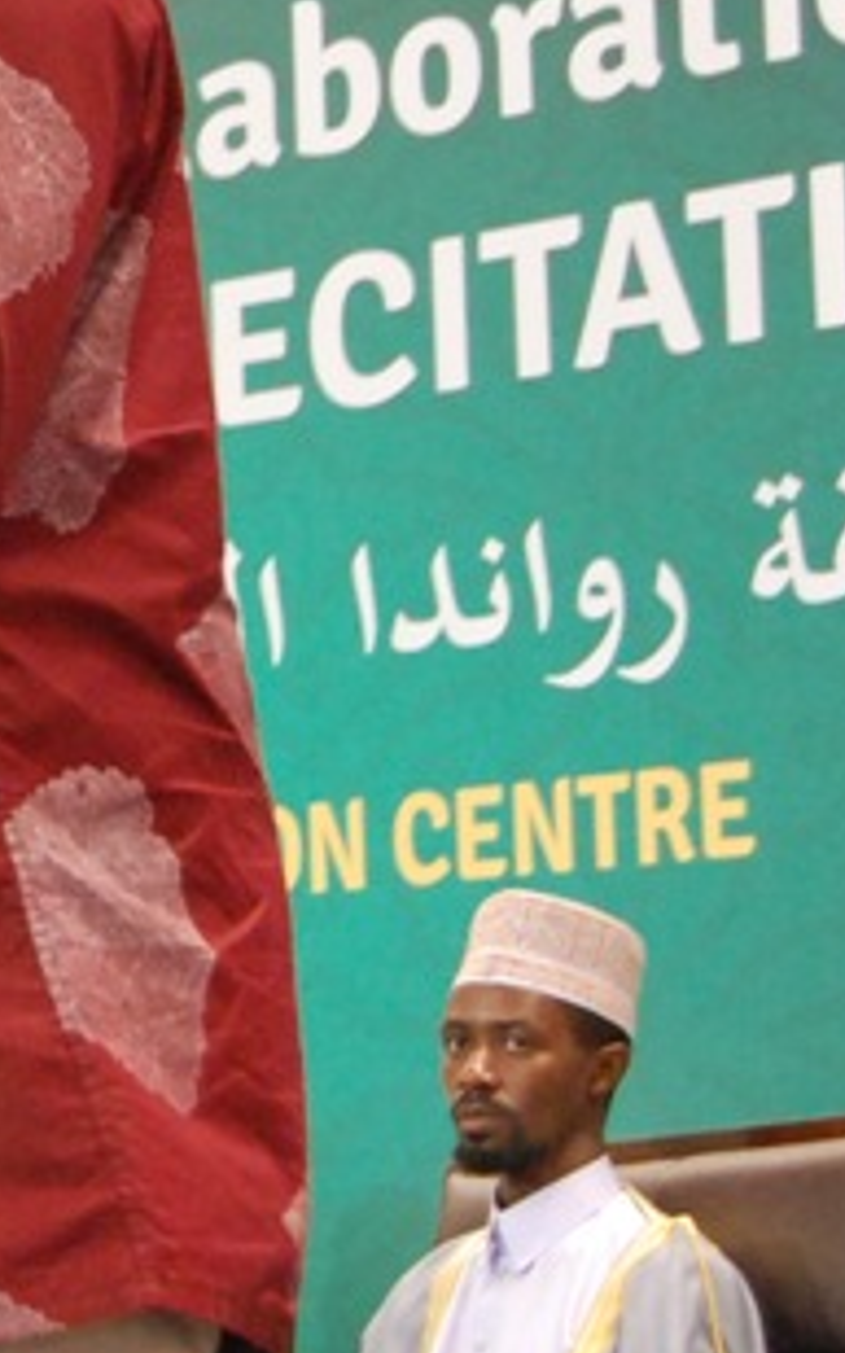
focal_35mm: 188
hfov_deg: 6.8
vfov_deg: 11.1
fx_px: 6930
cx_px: -788
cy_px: 497
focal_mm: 38
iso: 1600
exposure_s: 1/25
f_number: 4.8
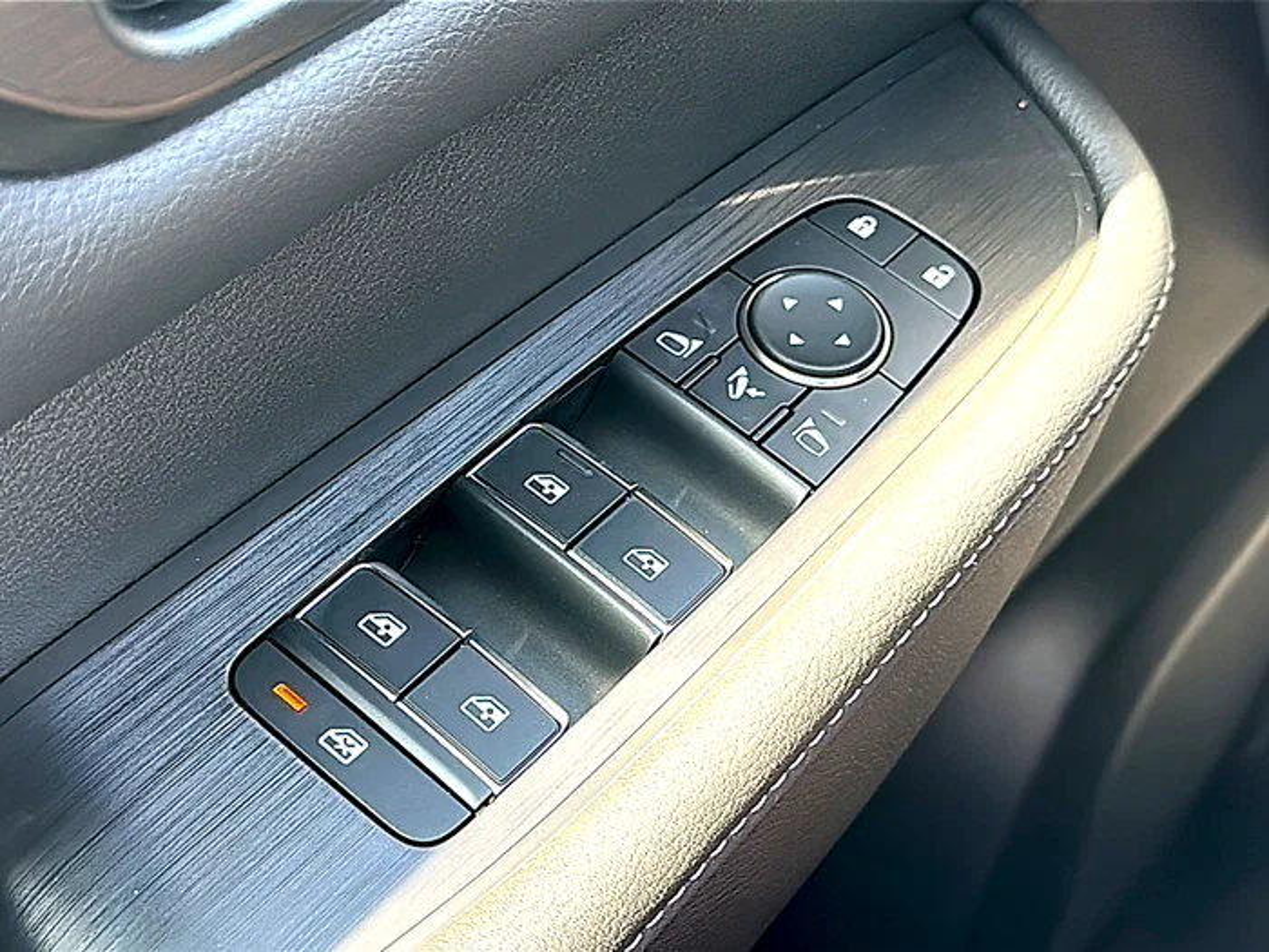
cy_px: 476
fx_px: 1650
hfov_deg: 42.1
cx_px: 634
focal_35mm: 45
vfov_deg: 32.2
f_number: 1.78
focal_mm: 6.86
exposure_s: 1/80
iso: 125
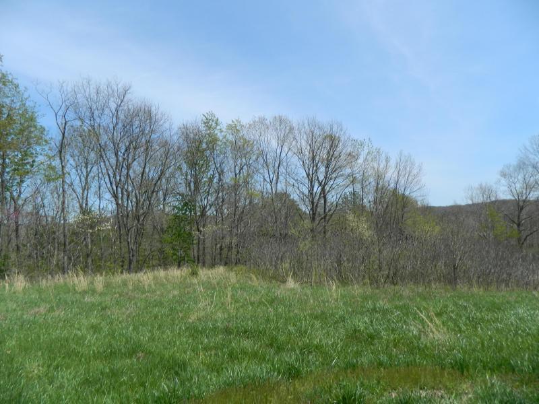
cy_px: 202
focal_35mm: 25
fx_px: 389
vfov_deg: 54.9
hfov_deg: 69.4
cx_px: 270
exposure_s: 1/160
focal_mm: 4.5
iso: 80
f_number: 8.7
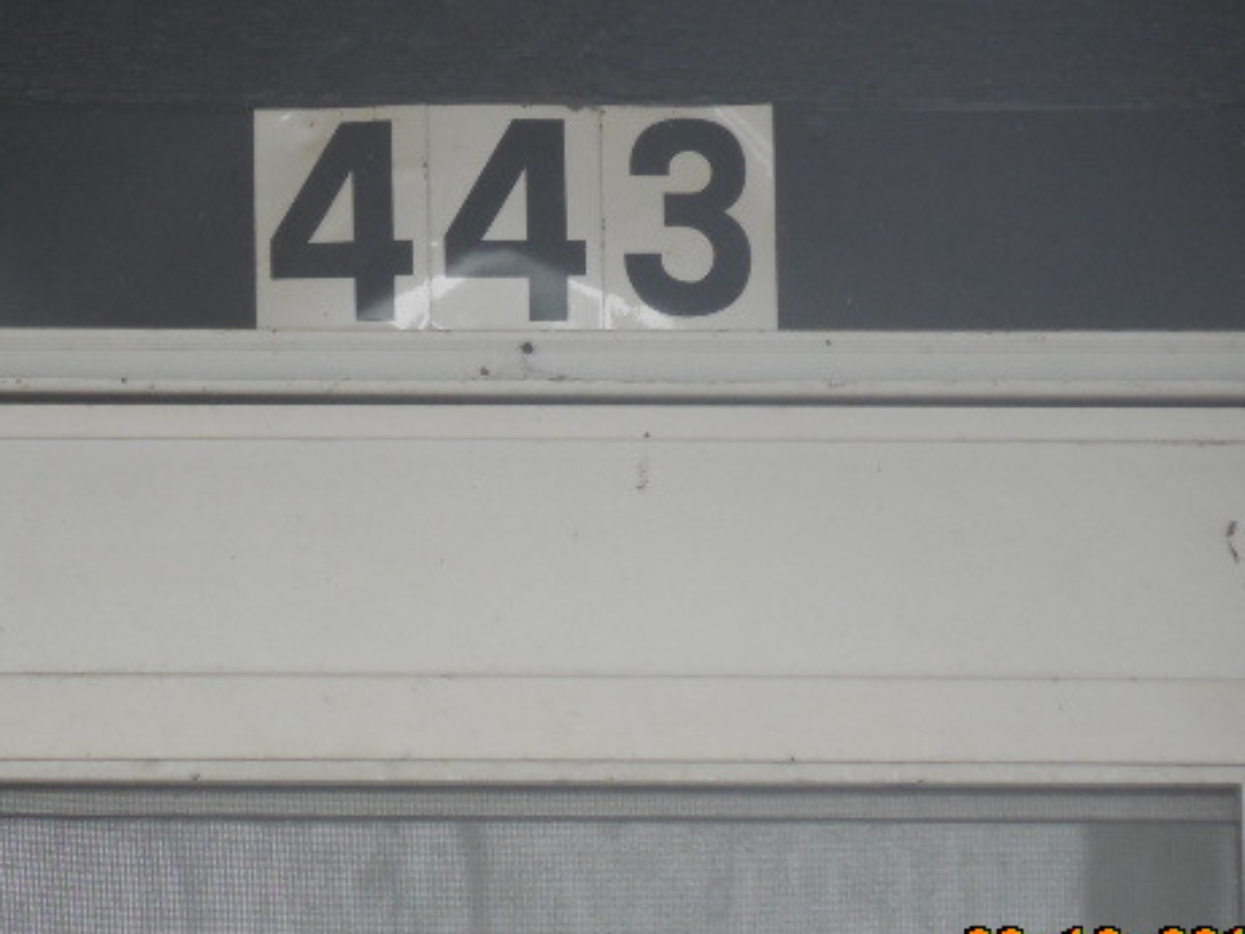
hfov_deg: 4.1
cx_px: 494
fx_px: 17484
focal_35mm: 486
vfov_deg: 3.1
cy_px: 429
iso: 640
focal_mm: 63
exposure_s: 1/250
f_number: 5.9
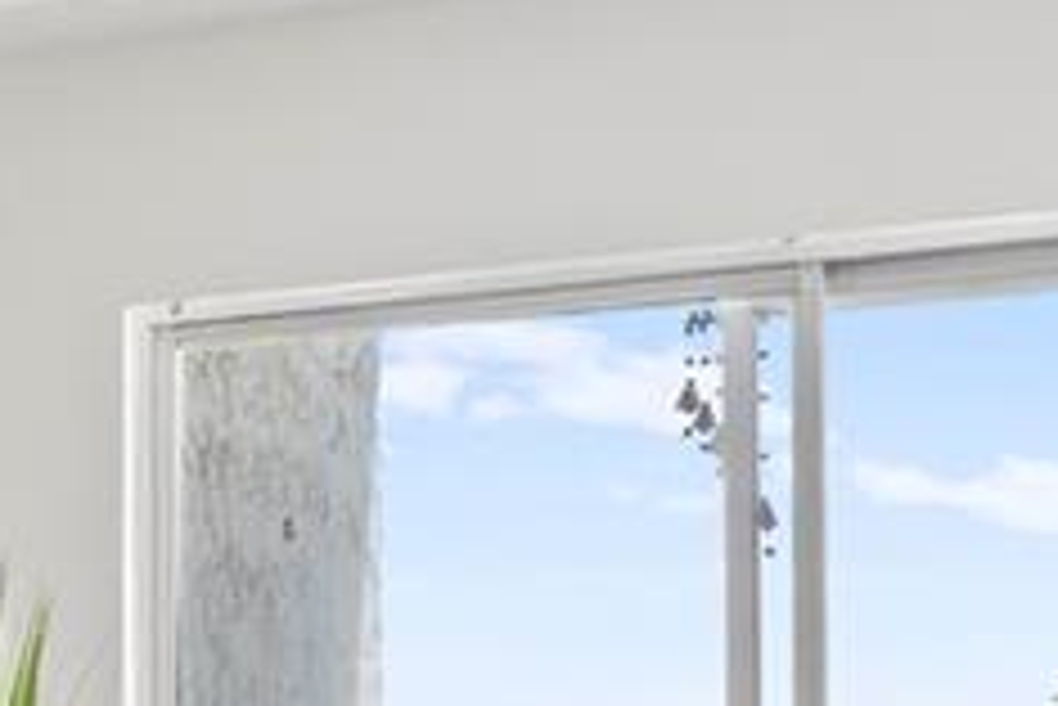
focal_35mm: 102
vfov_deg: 13.1
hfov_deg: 14.6
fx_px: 2999
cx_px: -1337
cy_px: 872
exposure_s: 1
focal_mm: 10
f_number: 7.1
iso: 100
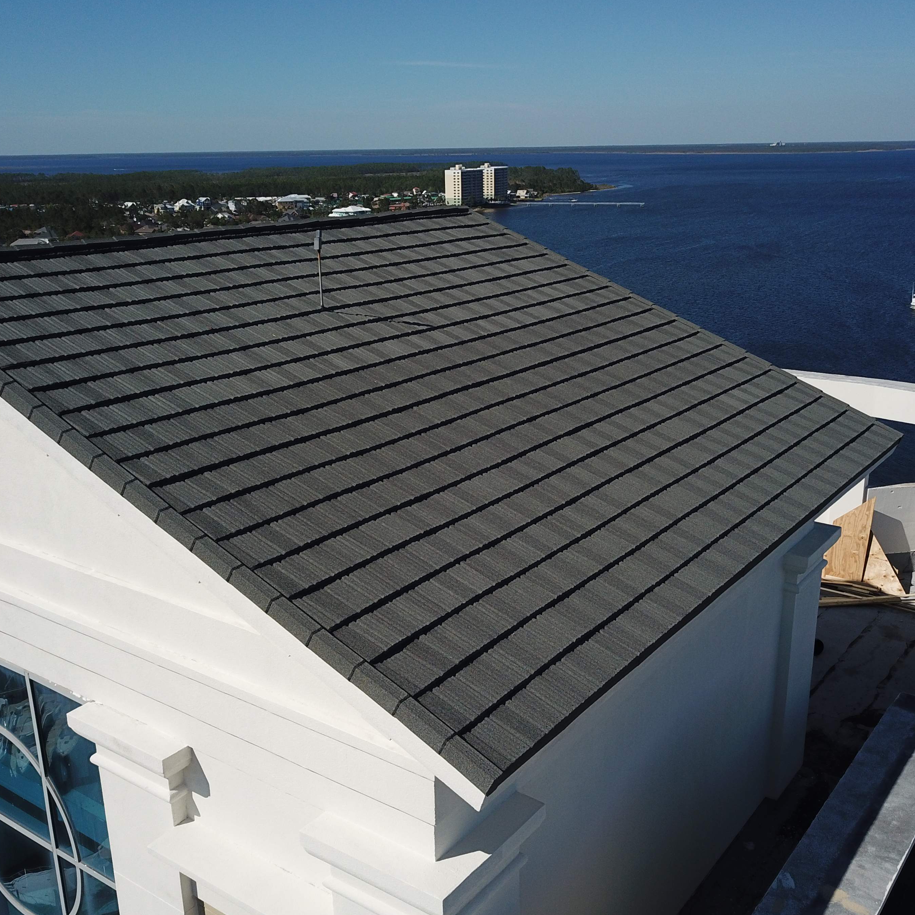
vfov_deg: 48.4
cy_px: 500
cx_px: 477
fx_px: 1017
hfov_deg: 48.4
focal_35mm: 34
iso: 100
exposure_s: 1/3236
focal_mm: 4.73
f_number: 2.2
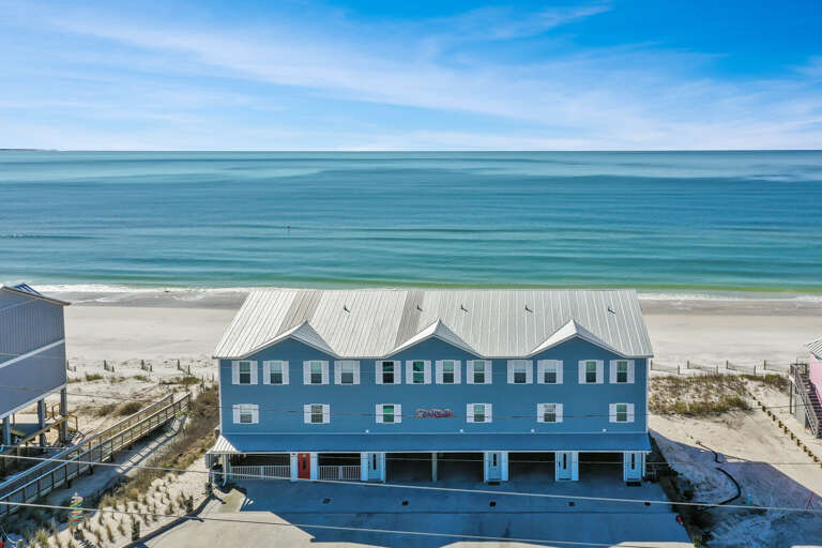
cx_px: 411
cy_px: 274
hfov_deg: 65.5
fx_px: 639
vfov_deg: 46.4
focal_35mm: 28
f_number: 6.3
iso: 100
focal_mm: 10.26
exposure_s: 1/640
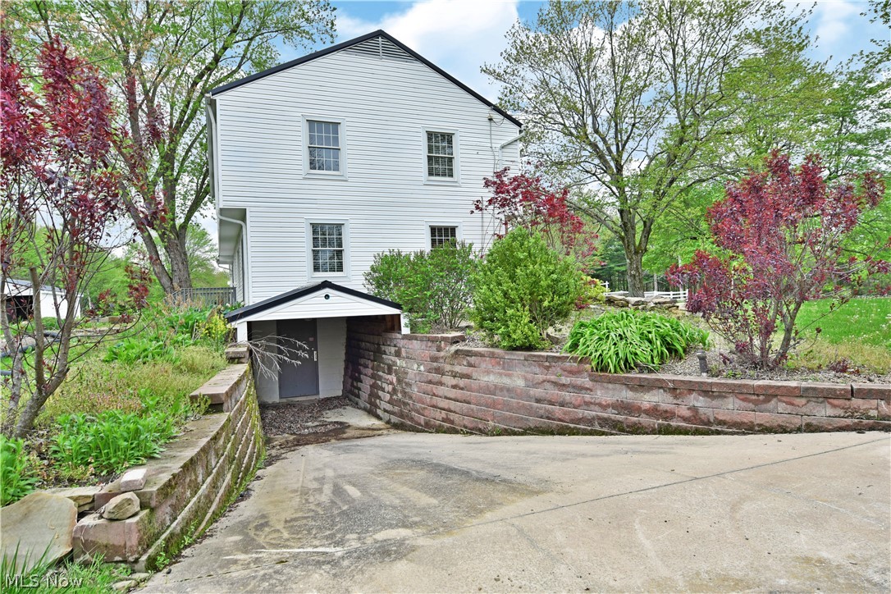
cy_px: 297
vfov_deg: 59.5
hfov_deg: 81.2
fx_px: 520
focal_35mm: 21
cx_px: 446
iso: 200
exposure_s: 1/60
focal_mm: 14
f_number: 4.5
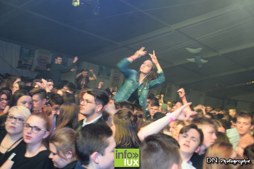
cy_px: 84
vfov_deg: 30.8
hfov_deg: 45.0
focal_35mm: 44
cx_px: 127
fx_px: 307
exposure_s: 1/40
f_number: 4
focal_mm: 29
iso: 1600
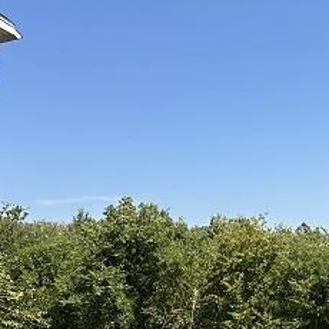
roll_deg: +0.4
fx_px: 634
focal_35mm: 59
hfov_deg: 28.7
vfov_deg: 28.0
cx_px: 242
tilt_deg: -2.4
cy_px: 296
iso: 80
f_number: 1.78
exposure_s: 1/3155
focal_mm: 6.86
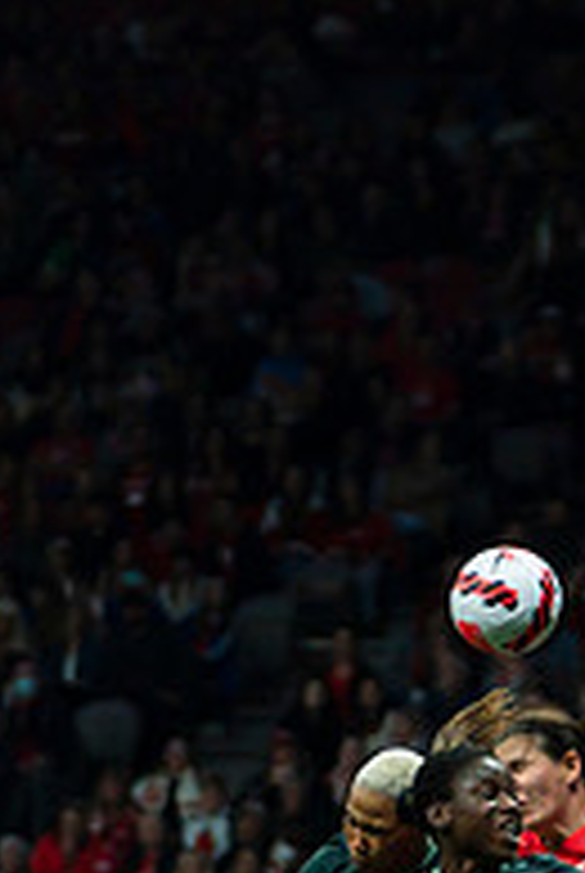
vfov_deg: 3.7
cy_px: 1023
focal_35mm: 557
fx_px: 13528
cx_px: 604
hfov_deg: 2.5
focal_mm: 158
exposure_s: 1/3200
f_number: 4
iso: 4000
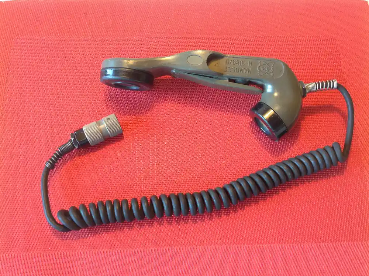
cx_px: 184
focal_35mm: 35
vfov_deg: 40.6
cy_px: 138
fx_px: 372
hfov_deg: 52.7
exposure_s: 1/15
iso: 125
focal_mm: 4.28
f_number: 2.4
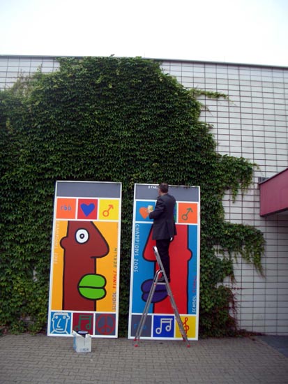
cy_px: 192
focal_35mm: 35
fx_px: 388
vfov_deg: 52.6
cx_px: 144
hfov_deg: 40.7
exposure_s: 1/640
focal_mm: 5.8
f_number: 2.6
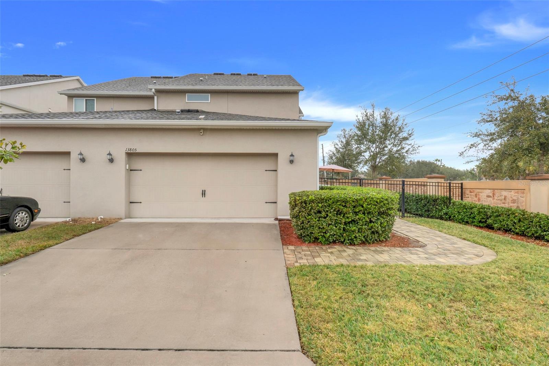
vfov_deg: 69.6
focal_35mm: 17
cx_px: 274
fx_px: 263
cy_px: 183
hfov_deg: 92.5
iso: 250
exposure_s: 1/15
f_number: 9
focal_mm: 11.5
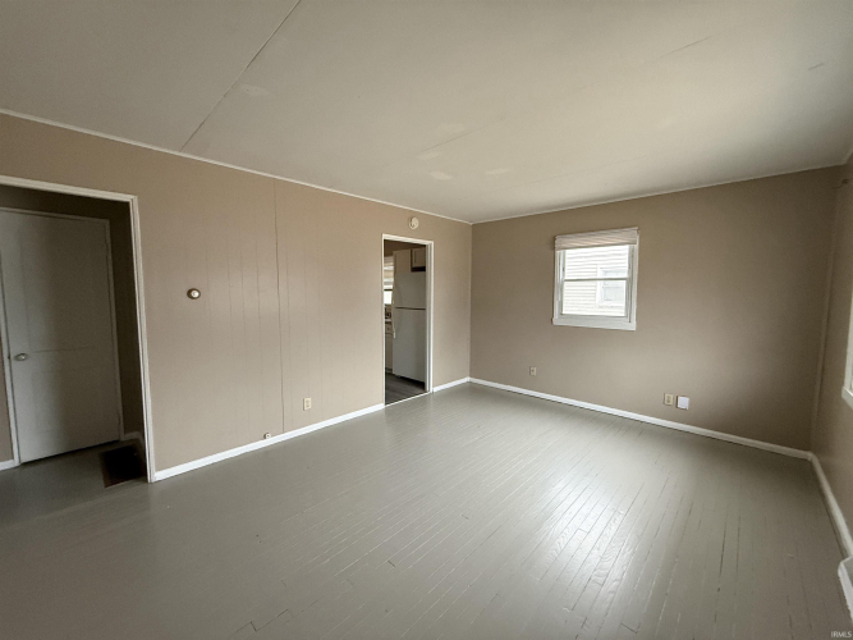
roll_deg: +0.1
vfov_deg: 85.7
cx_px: 426
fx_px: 345
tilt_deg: -4.6
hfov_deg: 102.1
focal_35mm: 14
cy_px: 320
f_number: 2.2
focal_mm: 2.22
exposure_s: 1/60
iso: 500
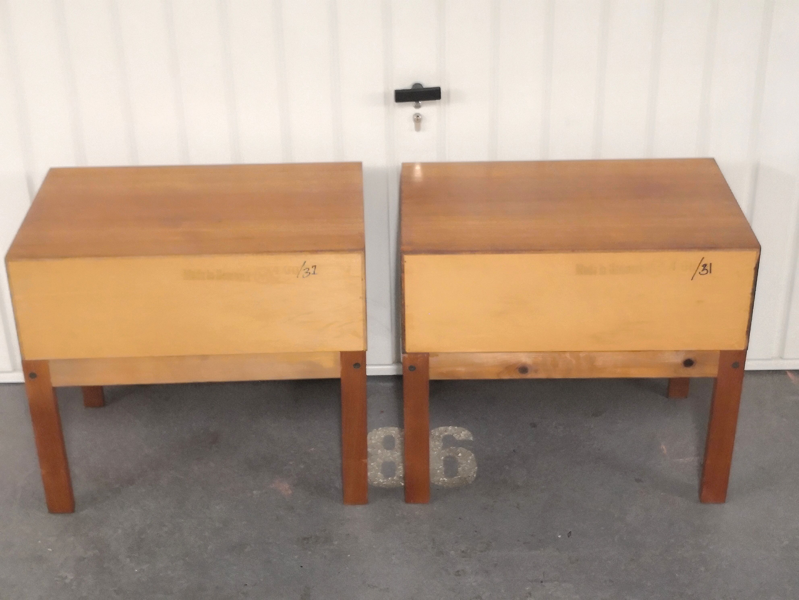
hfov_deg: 35.5
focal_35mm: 54
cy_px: 300
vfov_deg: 27.0
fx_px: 1246
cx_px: 400
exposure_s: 1/33.3
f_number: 1.6
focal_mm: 3.95
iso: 250
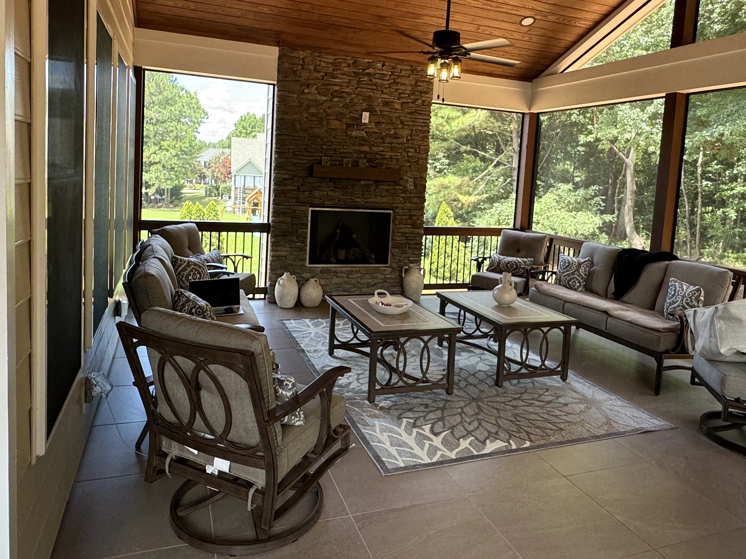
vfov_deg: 52.7
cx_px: 389
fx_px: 560
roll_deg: -2.5
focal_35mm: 26
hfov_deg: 67.3
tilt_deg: -6.1
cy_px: 224
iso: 80
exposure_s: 1/99
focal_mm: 2.22
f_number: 2.2
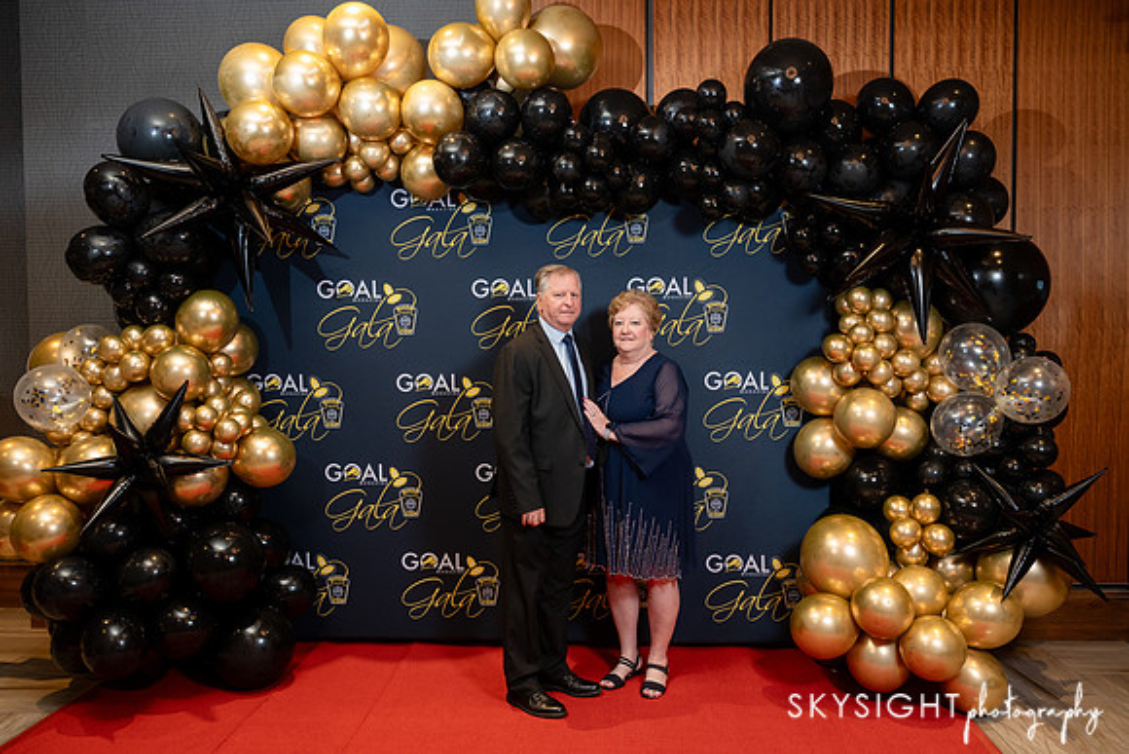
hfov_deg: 64.6
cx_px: 564
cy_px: 377
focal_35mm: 28
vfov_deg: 45.8
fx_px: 892
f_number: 3.5
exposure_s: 1/125
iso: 1000
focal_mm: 28
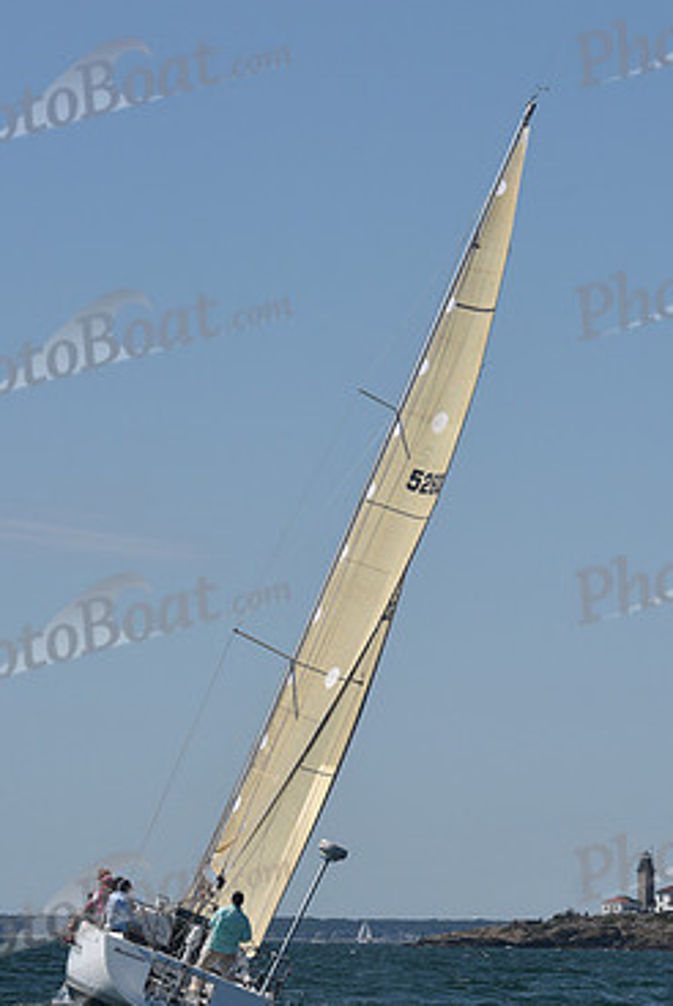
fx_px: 4058
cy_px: 451
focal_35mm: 145
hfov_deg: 9.5
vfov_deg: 14.1
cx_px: 434
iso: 250
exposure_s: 1/1000
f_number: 7.1
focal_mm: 92
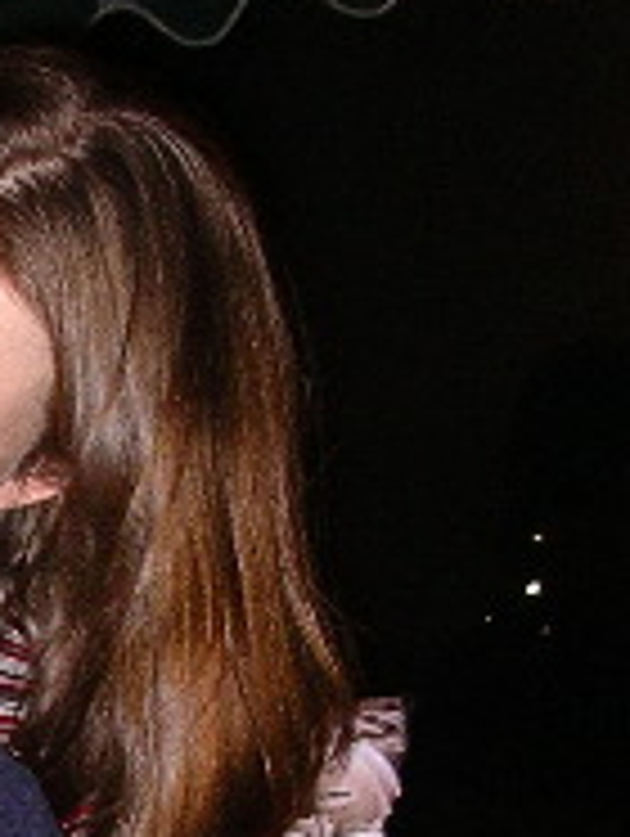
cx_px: -540
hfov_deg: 8.9
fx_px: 3850
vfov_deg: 12.2
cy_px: 950
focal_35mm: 159
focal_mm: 7.8
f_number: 2.8
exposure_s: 1/40
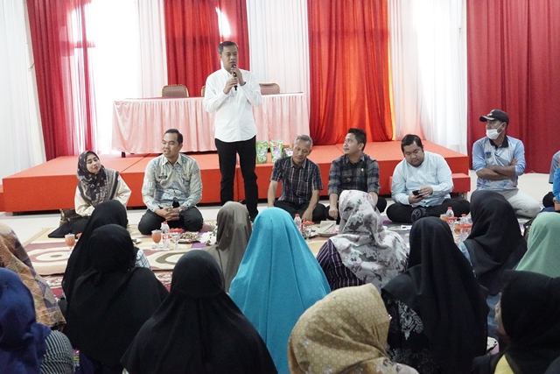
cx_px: 280
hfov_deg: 38.9
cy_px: 187
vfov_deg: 26.5
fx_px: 793
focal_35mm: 51
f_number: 4.5
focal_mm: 34
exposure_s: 1/250
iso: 25600
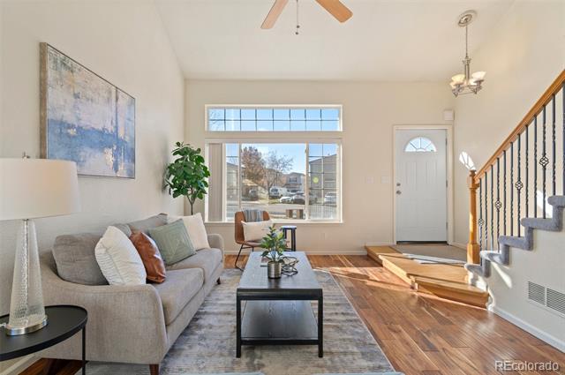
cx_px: 282
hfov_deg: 93.3
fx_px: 266
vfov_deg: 70.3
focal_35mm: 17
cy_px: 188
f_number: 8
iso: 400
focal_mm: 17
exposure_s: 1/50
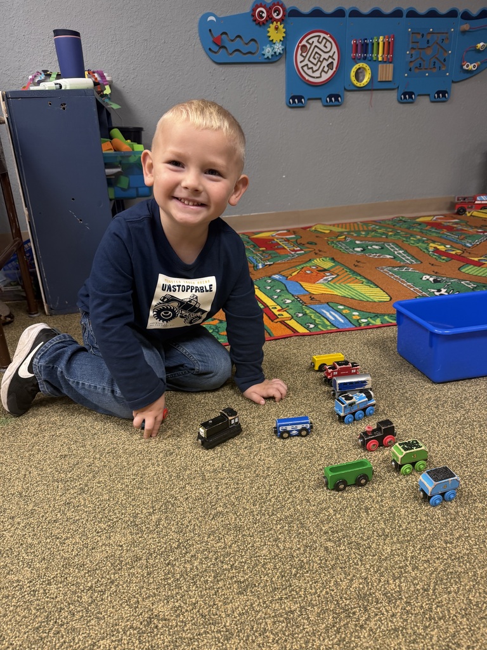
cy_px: 325
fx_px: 450
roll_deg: +2.6
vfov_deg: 71.6
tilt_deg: -21.9
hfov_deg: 56.8
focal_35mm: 24
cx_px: 244
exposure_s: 1/60
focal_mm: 6.76
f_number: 1.78
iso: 160
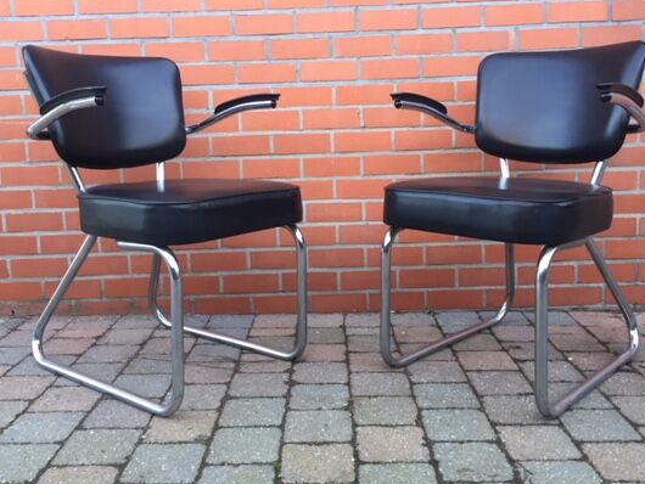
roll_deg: +1.6
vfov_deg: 40.7
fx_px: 652
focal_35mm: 35
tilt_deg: -8.0
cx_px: 331
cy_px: 226
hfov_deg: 52.6
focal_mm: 4.15
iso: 32
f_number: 2.2
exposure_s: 1/33
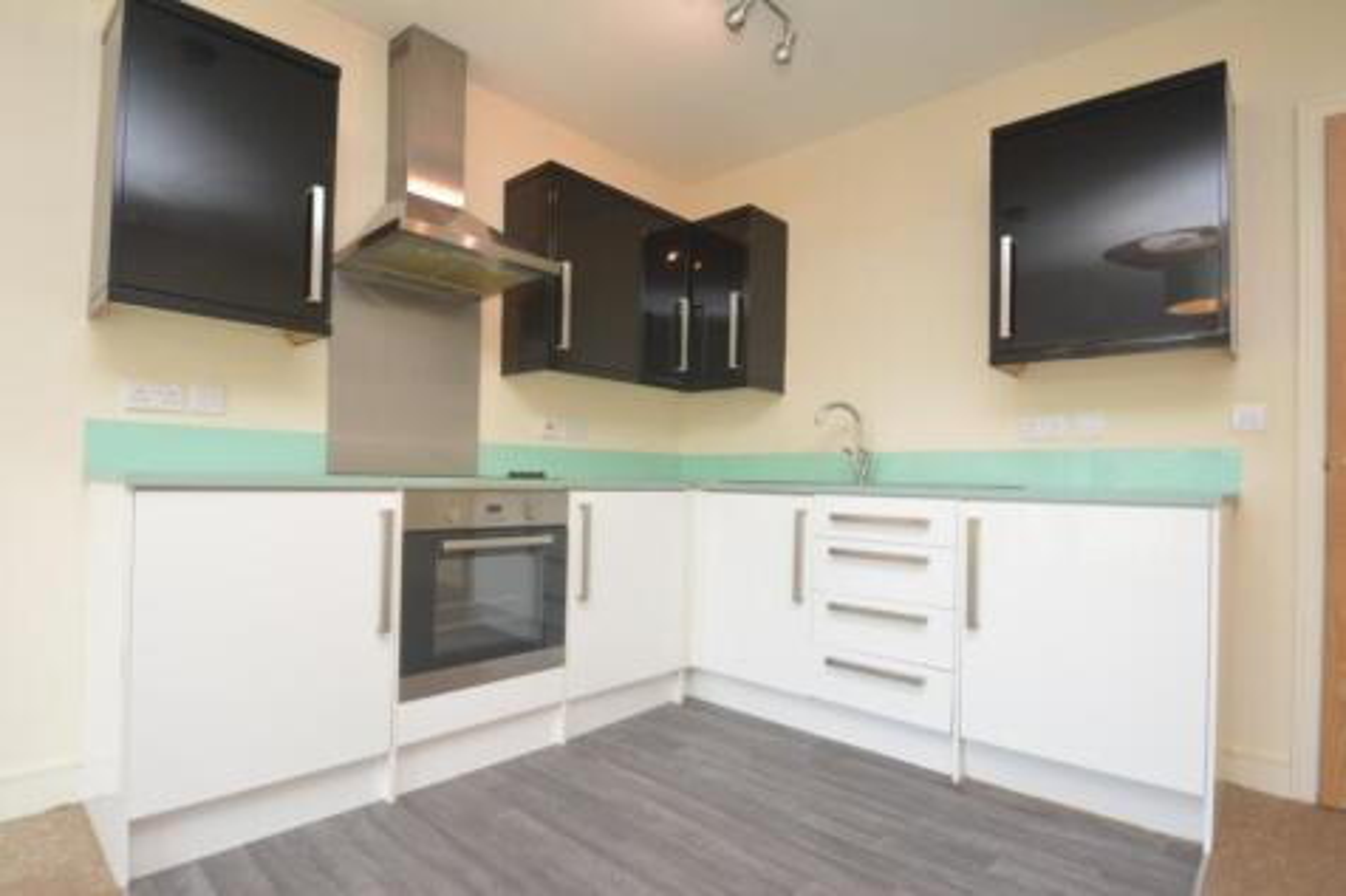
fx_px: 645
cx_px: 673
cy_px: 448
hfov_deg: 92.5
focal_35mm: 17
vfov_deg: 69.6
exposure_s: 1/60
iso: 500
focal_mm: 11.5
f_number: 4
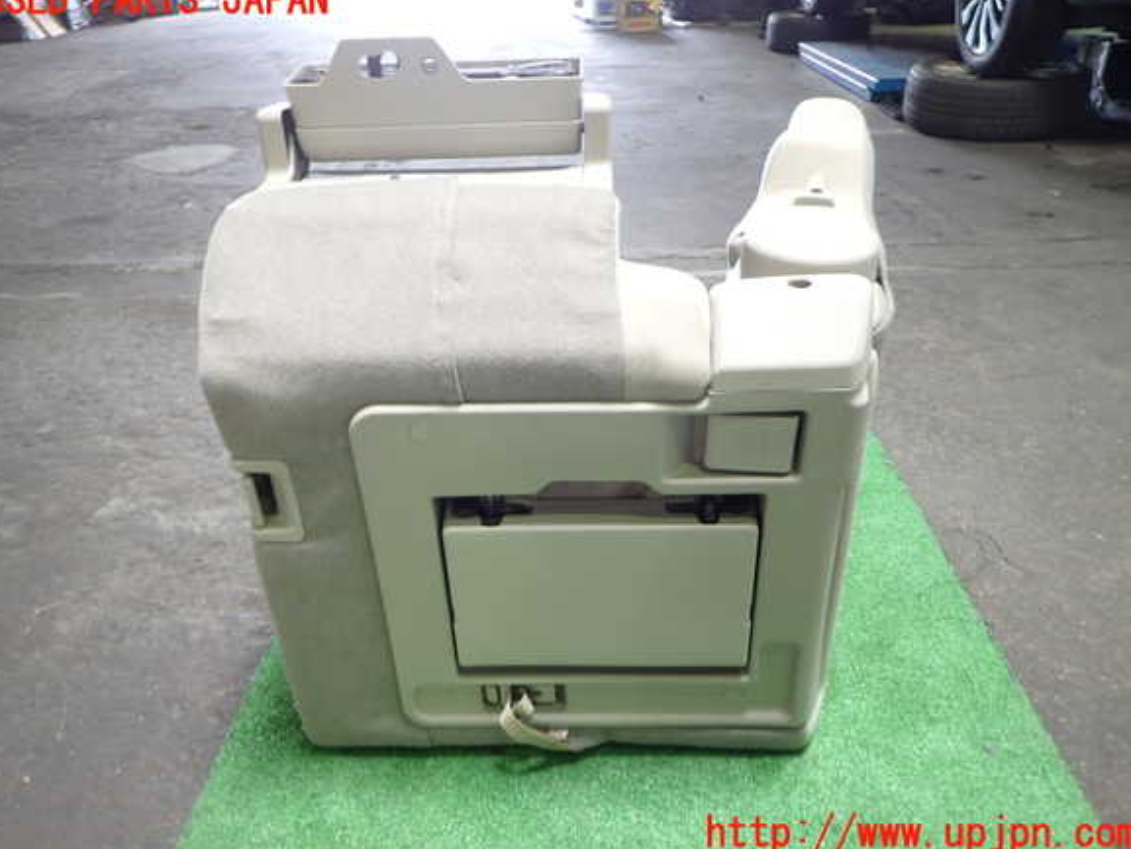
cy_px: 418
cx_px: 561
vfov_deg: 53.1
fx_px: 850
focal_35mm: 26
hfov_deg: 67.3
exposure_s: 1/50
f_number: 2
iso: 200
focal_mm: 4.5
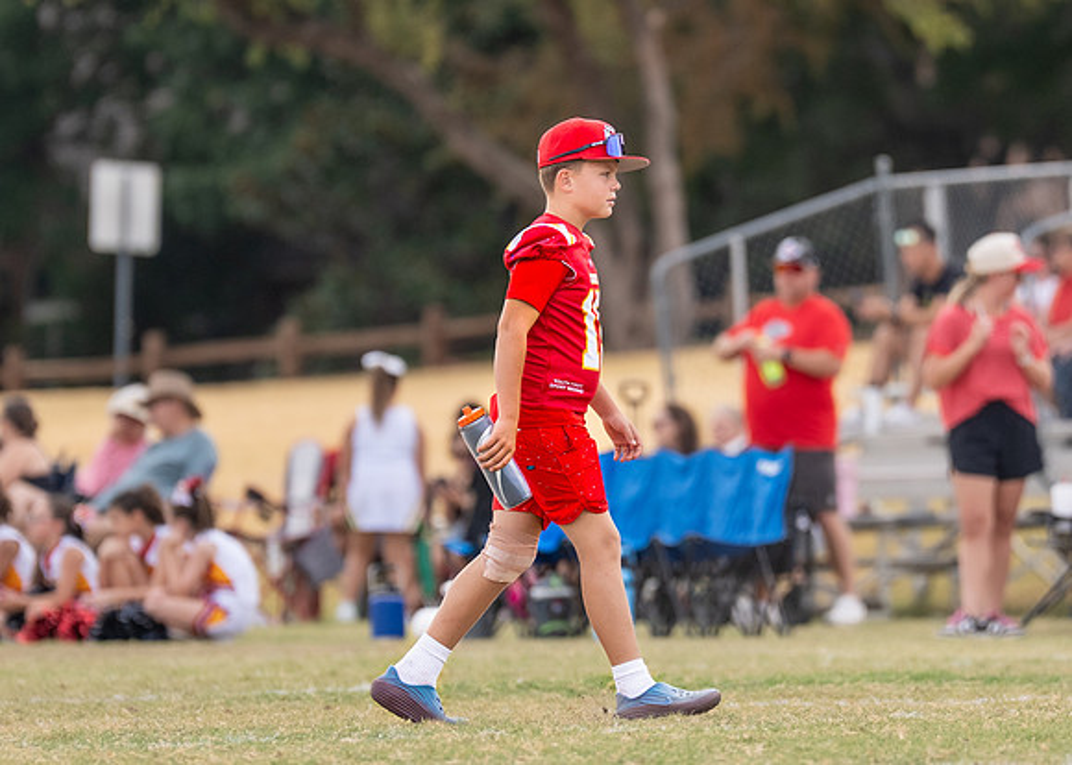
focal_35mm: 537
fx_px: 16341
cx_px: 568
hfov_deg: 3.8
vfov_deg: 2.7
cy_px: 340
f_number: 2.8
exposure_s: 1/1250
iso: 160
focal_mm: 200
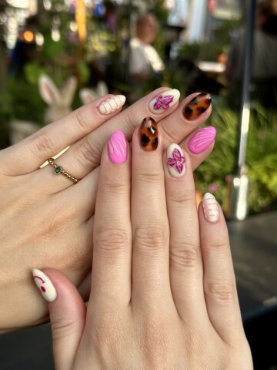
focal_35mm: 48
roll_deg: -6.1
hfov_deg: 30.3
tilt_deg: -12.6
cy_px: 185
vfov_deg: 39.7
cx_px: 138
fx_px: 512
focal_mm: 6.86
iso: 64
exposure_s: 1/704
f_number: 1.78
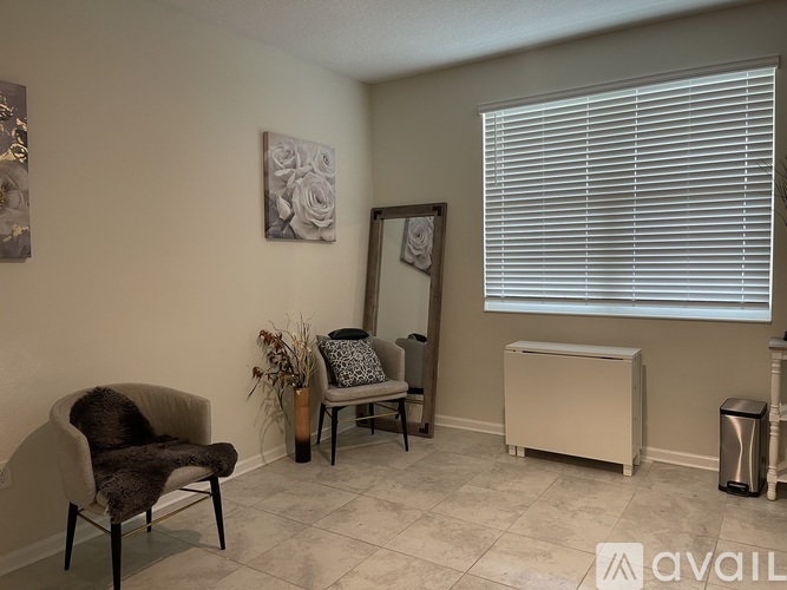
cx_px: 394
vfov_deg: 54.9
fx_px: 568
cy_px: 295
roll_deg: +0.6
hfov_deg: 69.4
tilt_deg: -5.3
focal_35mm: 25
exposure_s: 1/60
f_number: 1.6
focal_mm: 5.1
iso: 160
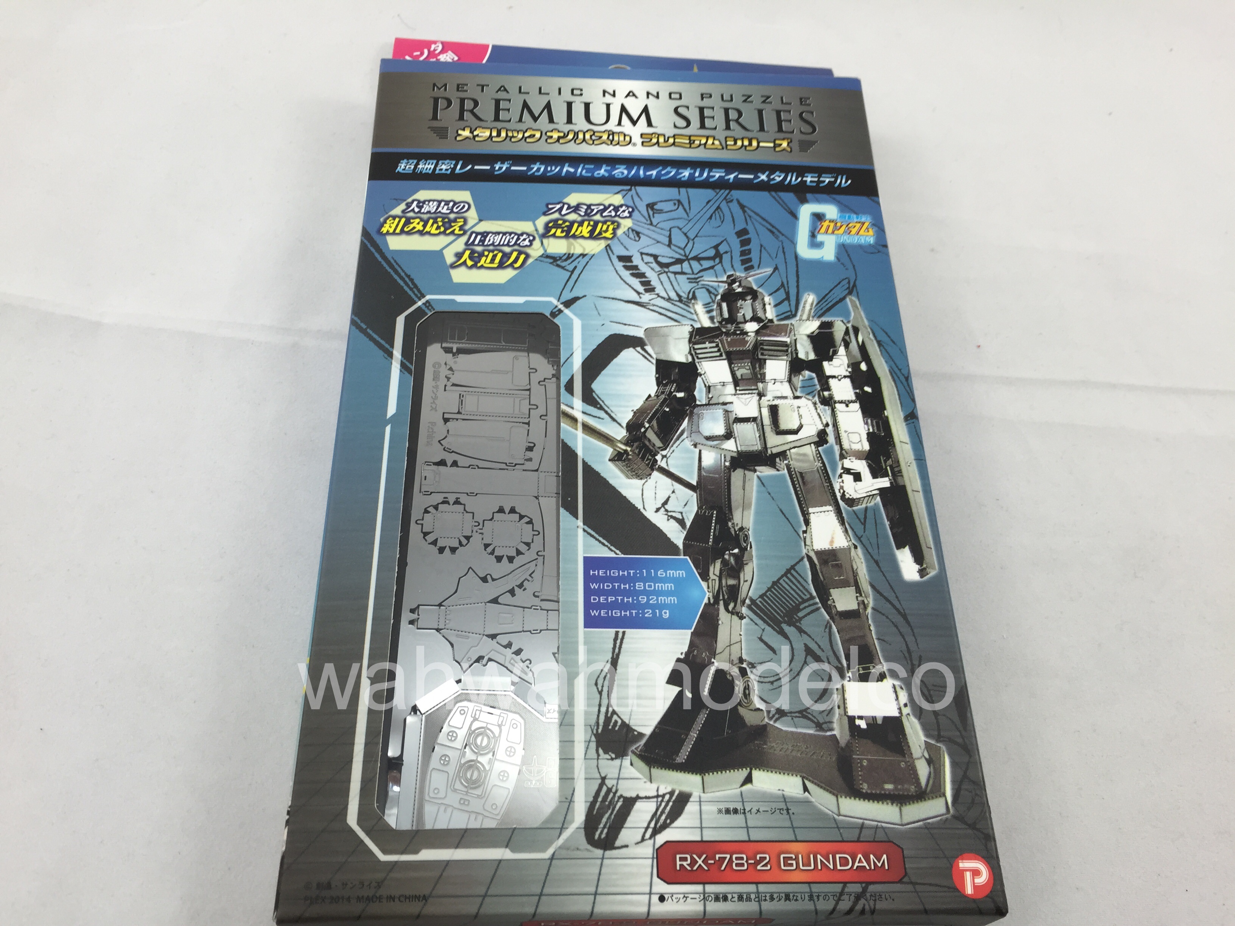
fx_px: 1035
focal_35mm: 29
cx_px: 618
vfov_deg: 48.2
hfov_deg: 61.7
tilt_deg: -58.4
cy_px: 463
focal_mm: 4.15
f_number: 2.2
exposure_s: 1/50
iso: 32
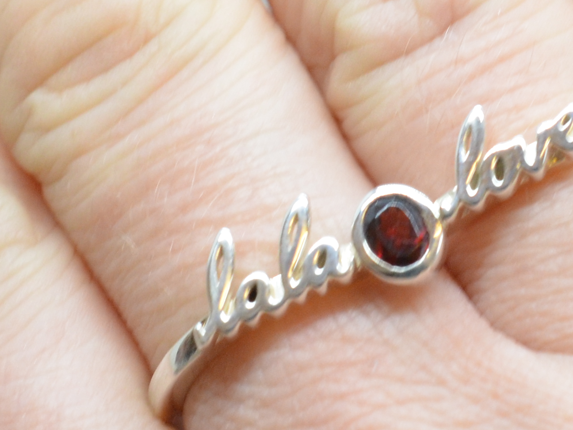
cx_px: 438
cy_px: 26
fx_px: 3675
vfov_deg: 6.7
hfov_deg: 8.9
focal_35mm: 222
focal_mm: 40
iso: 1000
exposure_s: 1/80
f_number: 9
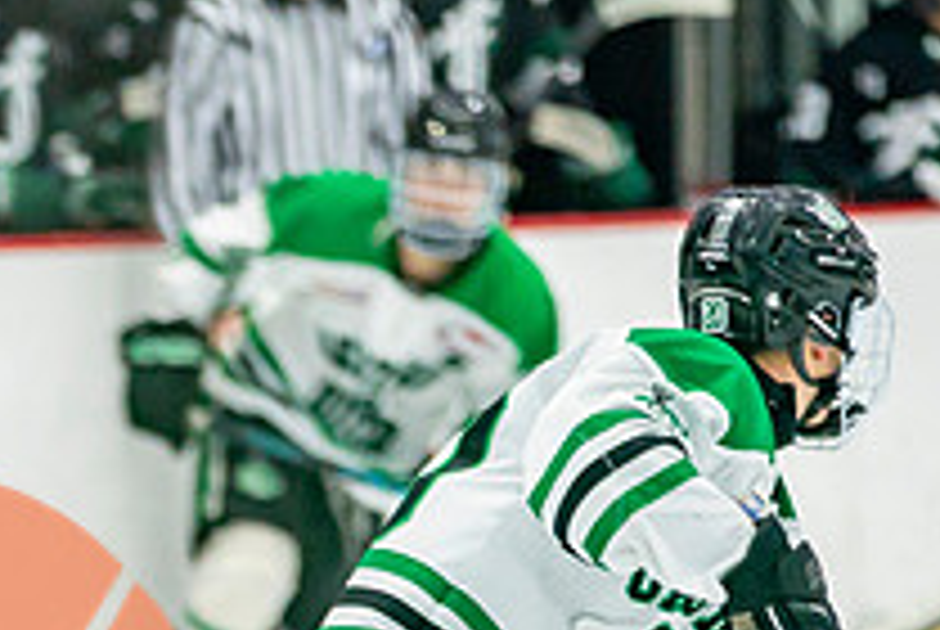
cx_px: 163
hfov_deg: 2.3
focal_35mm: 890
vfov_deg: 1.5
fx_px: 23271
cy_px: 1071
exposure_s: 1/640
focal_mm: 200
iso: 500
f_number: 3.2
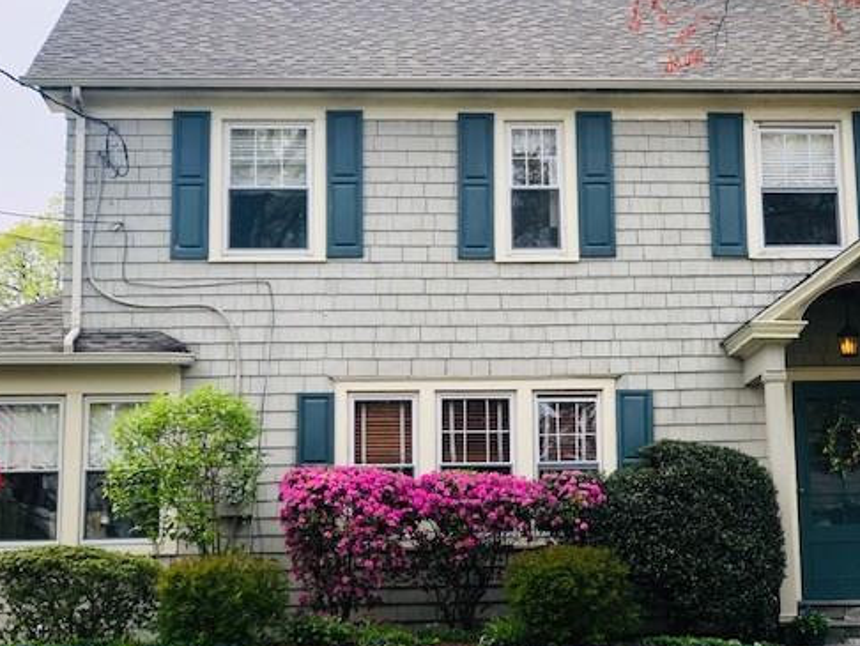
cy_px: 276
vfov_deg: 19.6
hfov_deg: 25.9
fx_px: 1864
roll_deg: +0.3
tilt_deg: +8.8
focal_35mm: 75
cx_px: 526
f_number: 2.8
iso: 20
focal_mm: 6.6
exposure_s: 1/170
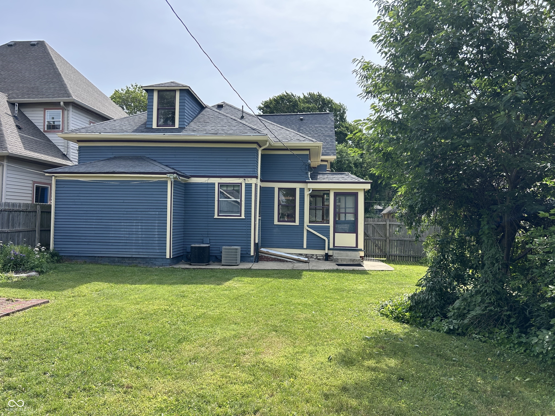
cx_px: 278
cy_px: 208
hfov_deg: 67.3
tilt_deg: +1.6
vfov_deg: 53.1
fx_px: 417
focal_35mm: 26
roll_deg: -0.5
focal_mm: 5.7
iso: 50
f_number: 1.5
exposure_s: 1/1869
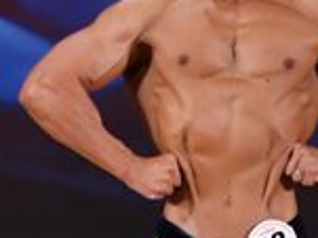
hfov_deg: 1.8
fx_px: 9849
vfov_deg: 1.4
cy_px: 303
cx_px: -431
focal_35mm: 1073
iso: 3200
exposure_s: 1/400
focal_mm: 145
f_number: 5.6
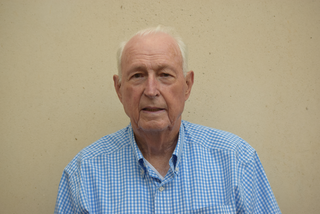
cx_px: 160
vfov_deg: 16.6
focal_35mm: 82
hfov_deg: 24.6
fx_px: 733
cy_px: 107
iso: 400
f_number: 4.5
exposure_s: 1/80
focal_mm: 55
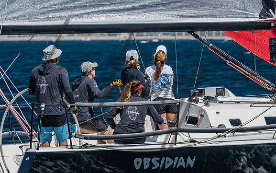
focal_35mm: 431
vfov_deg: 3.1
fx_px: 3243
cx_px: 160
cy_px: 62
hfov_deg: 4.9
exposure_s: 1/400
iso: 160
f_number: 6.3
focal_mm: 200
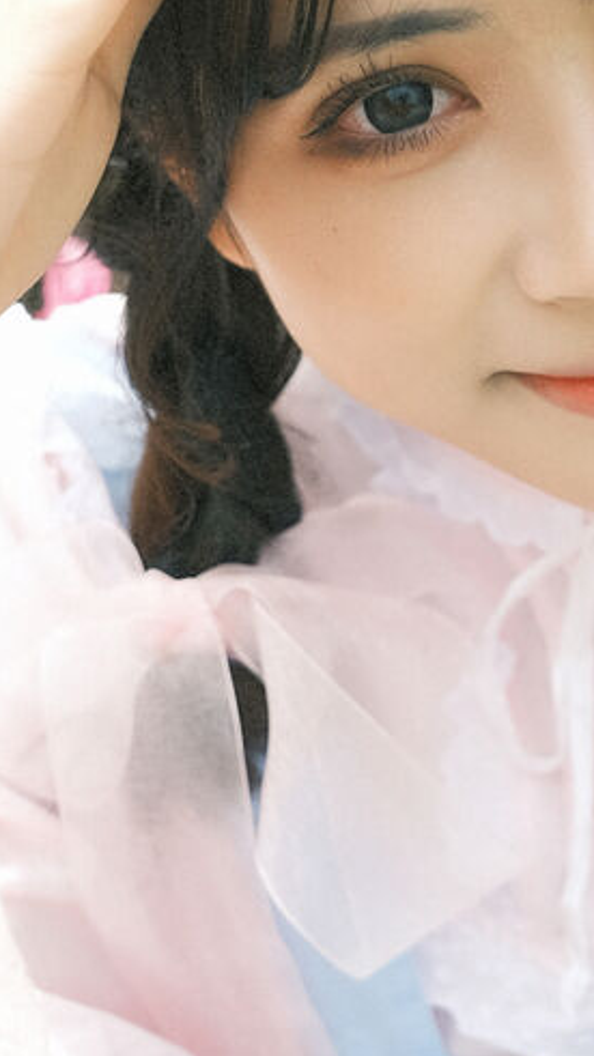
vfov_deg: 11.2
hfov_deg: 6.3
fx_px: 5379
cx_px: 80
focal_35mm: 192
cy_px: 228
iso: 160
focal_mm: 33.2
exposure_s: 1/1000
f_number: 2.8
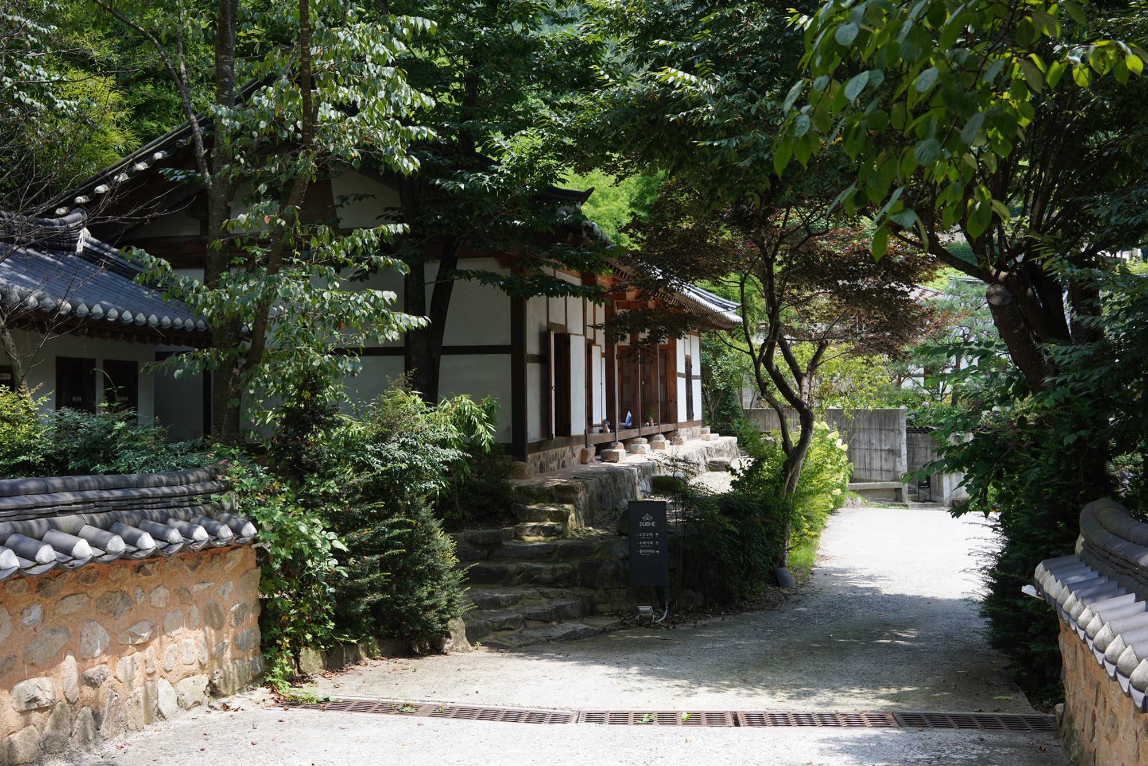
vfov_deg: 37.9
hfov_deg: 54.4
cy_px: 383
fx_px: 1116
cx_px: 574
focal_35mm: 35
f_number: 7.1
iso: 100
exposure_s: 1/100
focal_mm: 35
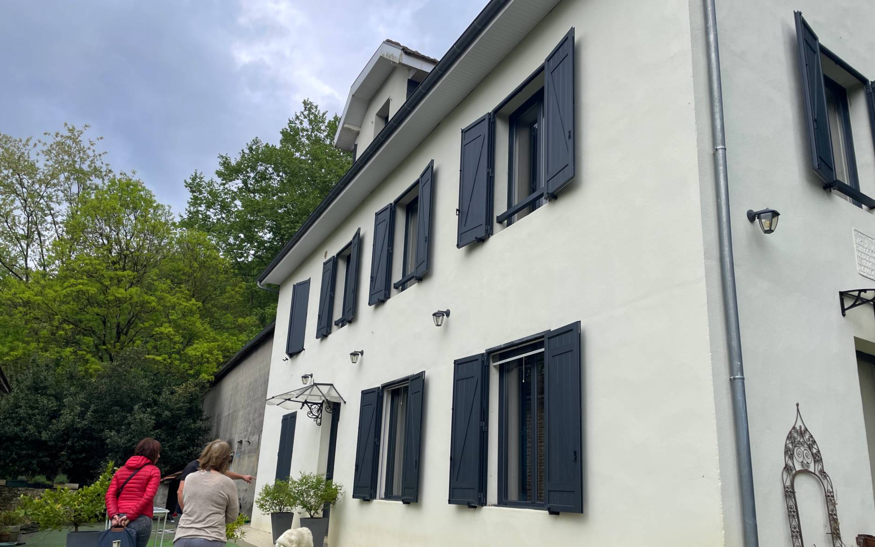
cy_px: 311
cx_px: 431
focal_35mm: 28
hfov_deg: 66.5
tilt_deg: +17.5
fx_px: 668
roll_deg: -3.4
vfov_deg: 44.4
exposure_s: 1/1531
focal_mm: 4.2
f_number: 1.6
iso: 32
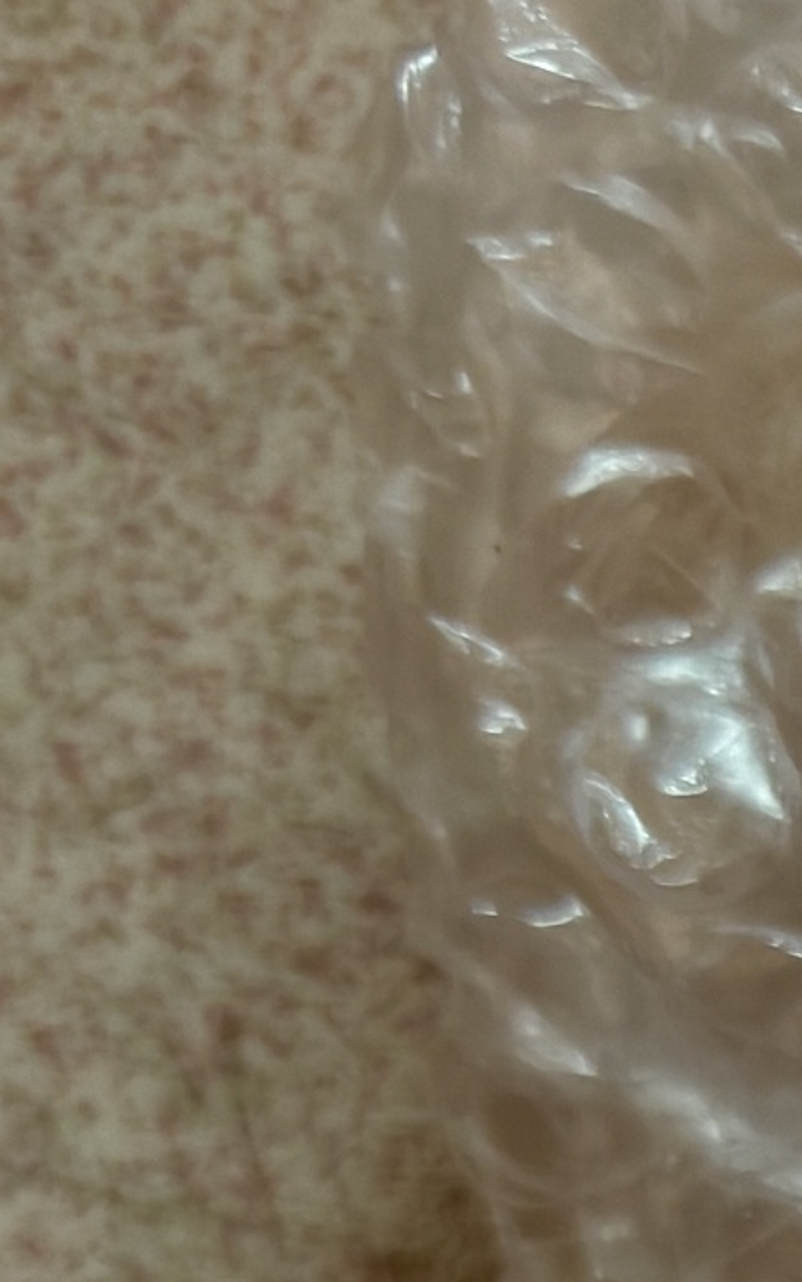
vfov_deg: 12.6
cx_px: 2425
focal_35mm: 148
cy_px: 2492
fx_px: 5175
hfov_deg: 7.7
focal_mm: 5.56
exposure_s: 1/100
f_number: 1.88
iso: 104
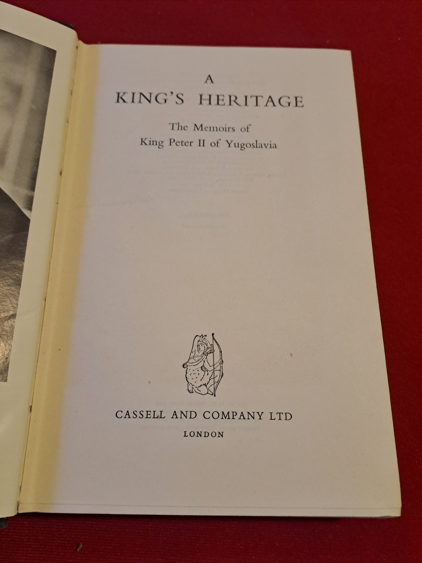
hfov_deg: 54.9
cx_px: 211
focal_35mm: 25
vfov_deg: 69.4
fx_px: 406
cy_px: 282
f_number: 1.8
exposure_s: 1/50
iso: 160
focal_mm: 4.65
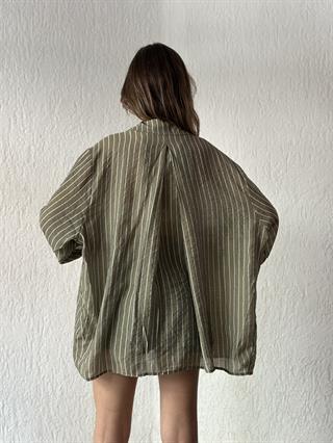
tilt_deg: +1.3
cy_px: 222
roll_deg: -0.4
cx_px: 166
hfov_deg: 30.3
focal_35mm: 48
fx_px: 615
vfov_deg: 39.6
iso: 125
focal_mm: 6.86
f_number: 1.78
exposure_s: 1/118
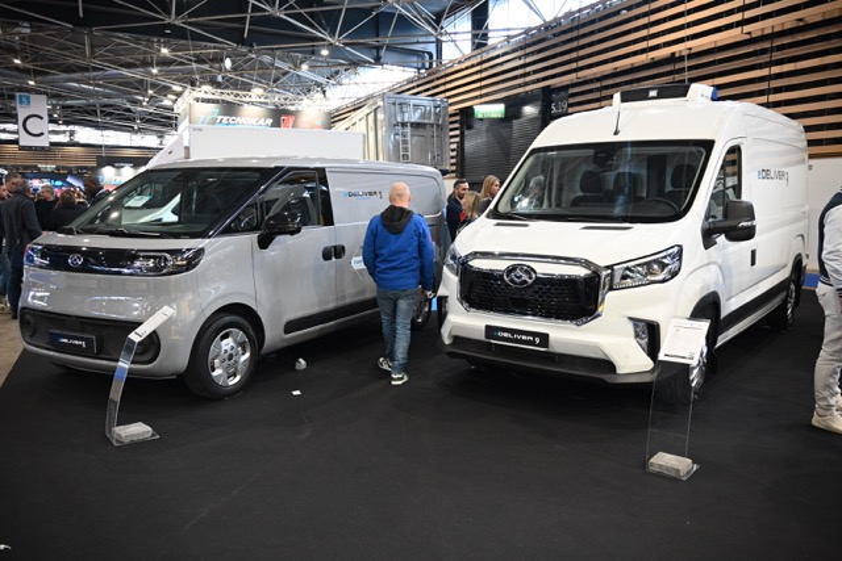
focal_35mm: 28
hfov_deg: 65.5
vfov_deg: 46.4
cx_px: 421
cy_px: 280
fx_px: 655
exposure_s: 1/125
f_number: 4
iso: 2200
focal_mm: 28
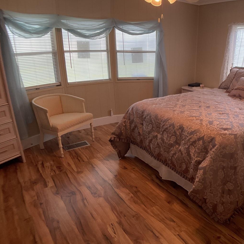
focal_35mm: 40
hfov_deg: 40.8
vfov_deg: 41.8
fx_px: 319
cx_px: 180
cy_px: 129
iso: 32
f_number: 1.8
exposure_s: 1/120
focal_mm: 3
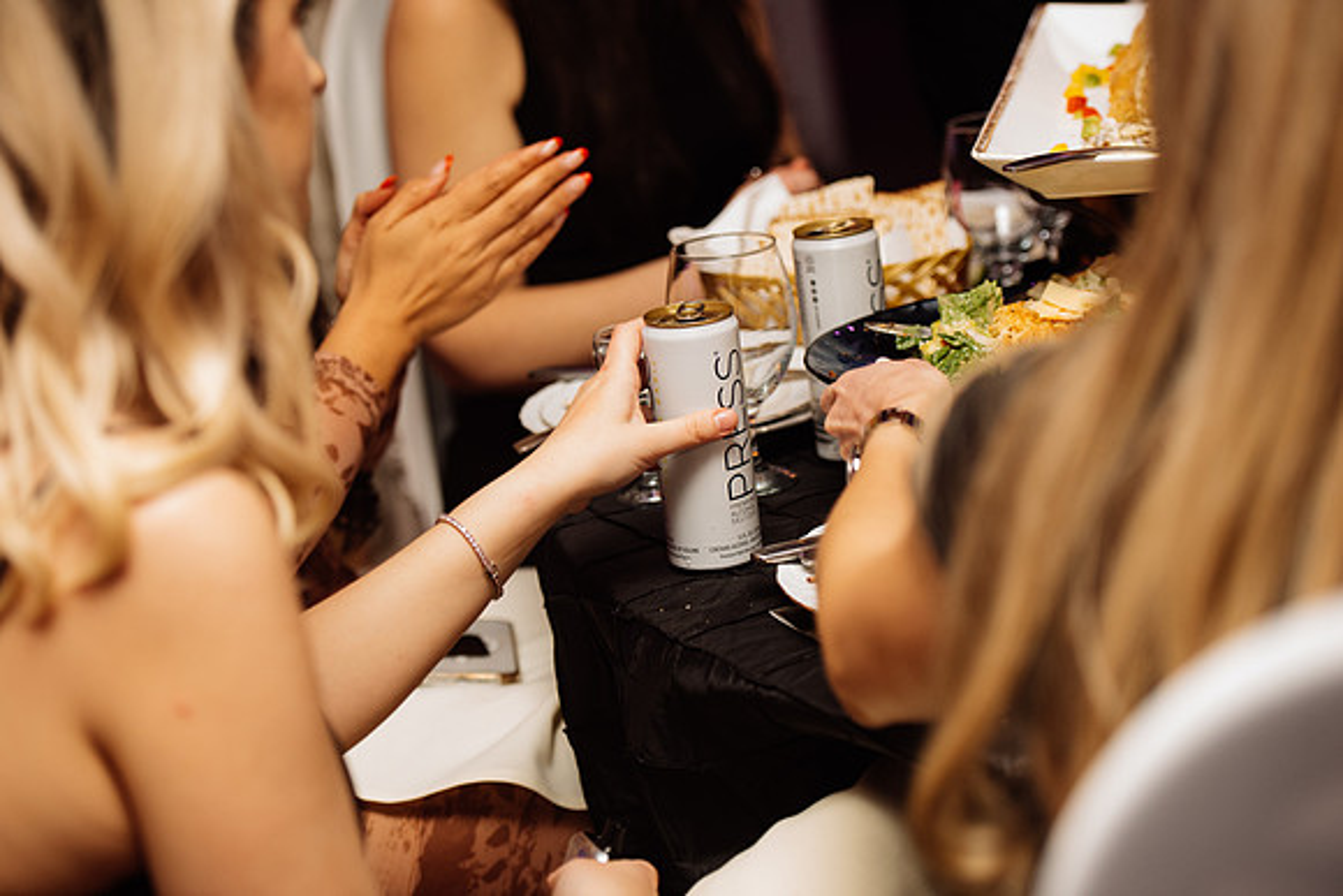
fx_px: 3172
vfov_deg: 16.1
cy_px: 448
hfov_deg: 23.9
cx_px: 672
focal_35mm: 85
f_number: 3.5
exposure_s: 1/200
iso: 2000
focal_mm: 85
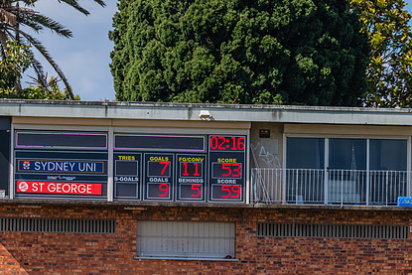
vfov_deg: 2.1
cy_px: 178
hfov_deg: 3.1
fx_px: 7510
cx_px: 181
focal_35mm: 656
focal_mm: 420
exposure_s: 1/1600
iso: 800
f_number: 8
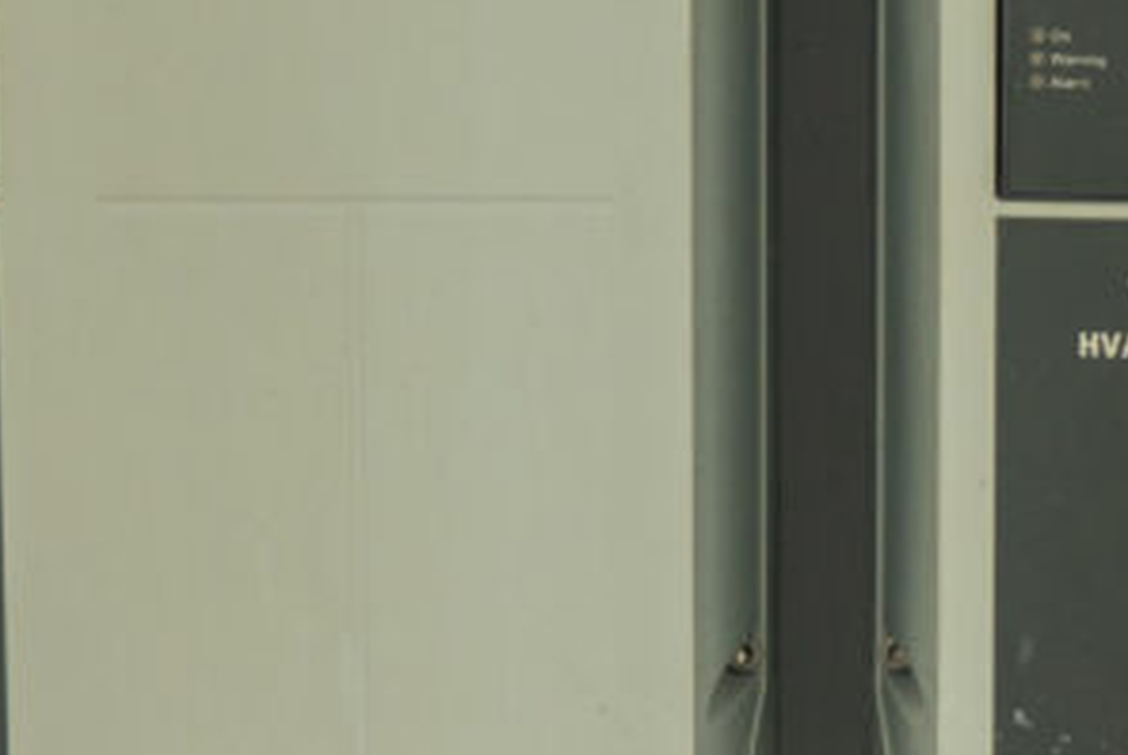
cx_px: 827
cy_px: 196
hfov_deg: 12.9
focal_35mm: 159
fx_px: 4987
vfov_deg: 8.6
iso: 640
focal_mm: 46
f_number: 6.3
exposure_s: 1/800
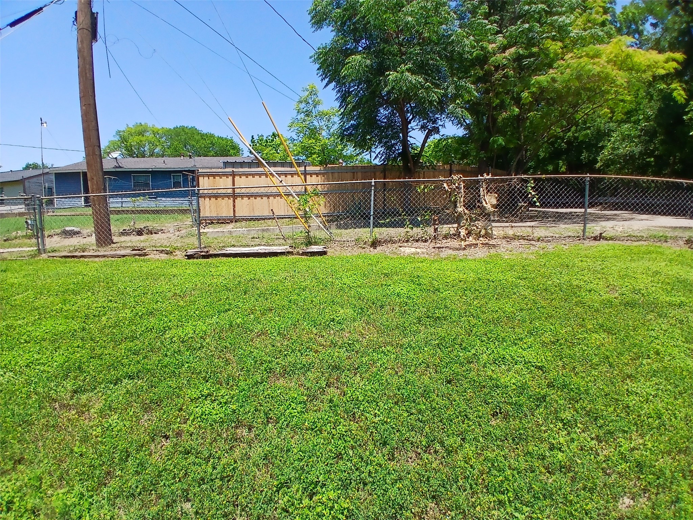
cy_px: 260
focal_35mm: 17
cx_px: 346
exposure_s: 1/833
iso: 50
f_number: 2.2
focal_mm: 1.4
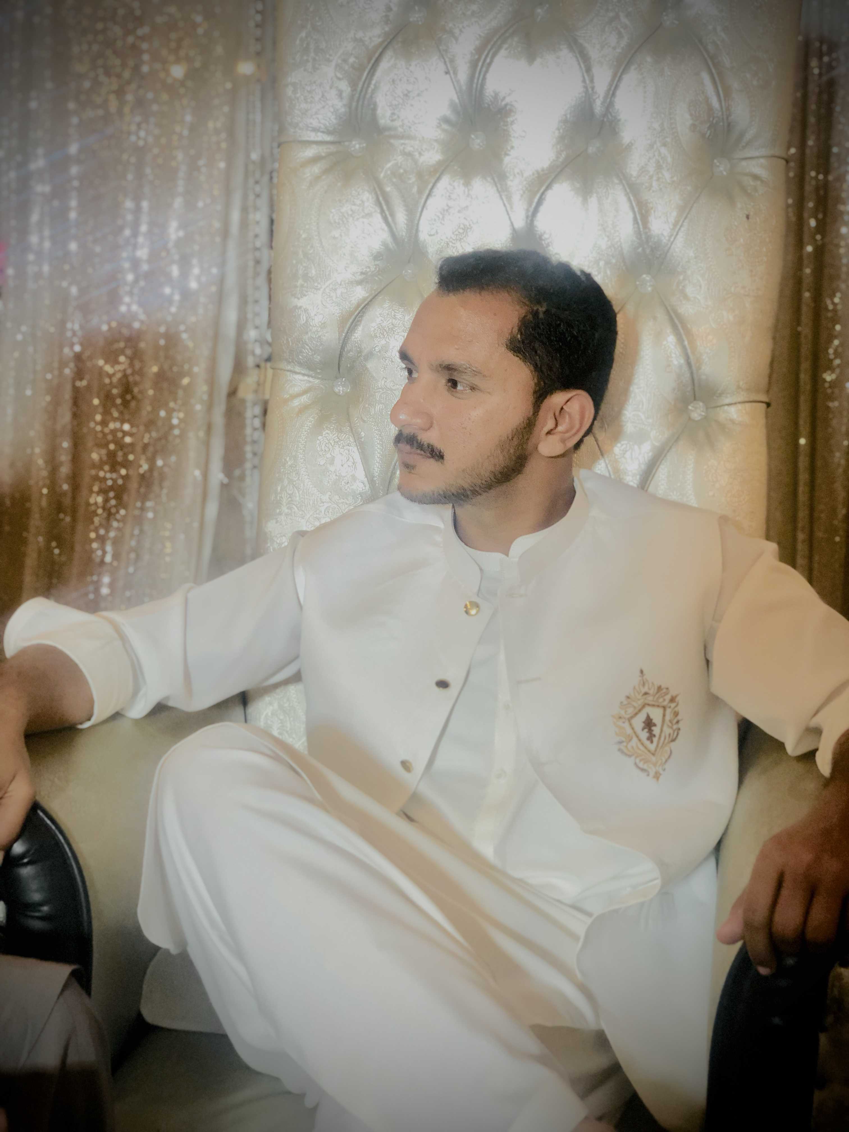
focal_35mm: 52
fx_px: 1700
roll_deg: -1.7
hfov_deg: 28.0
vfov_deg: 36.8
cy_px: 566
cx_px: 424
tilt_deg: -10.3
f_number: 2.4
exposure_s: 1/33
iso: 100
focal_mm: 6
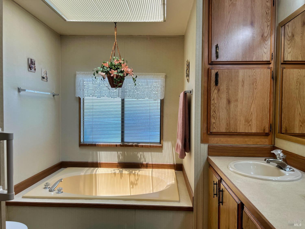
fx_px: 229
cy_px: 114
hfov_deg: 67.3
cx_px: 152
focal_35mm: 26
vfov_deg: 53.1
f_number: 1.5
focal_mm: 5.7
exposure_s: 1/173
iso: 40
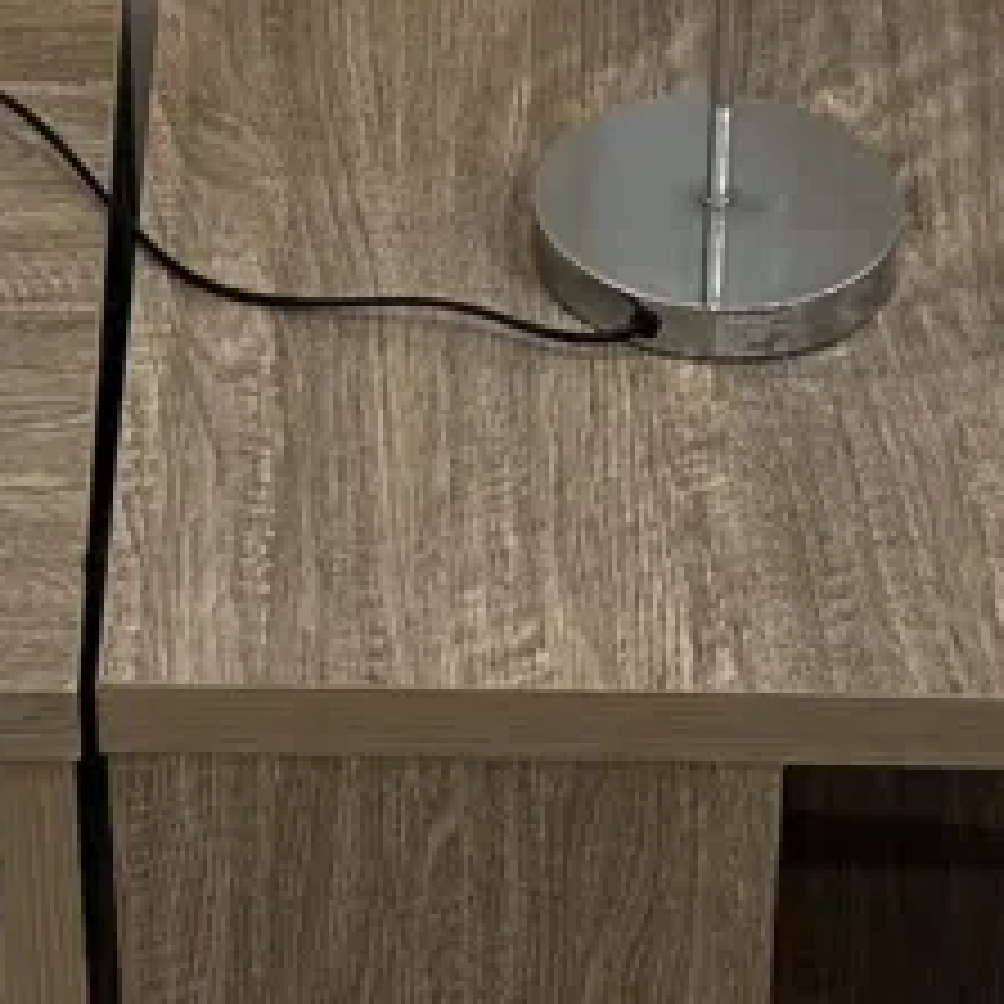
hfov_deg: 27.3
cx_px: 131
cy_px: 284
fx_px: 2002
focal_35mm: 61
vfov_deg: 27.9
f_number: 1.78
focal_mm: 6.86
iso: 320
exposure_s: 1/60
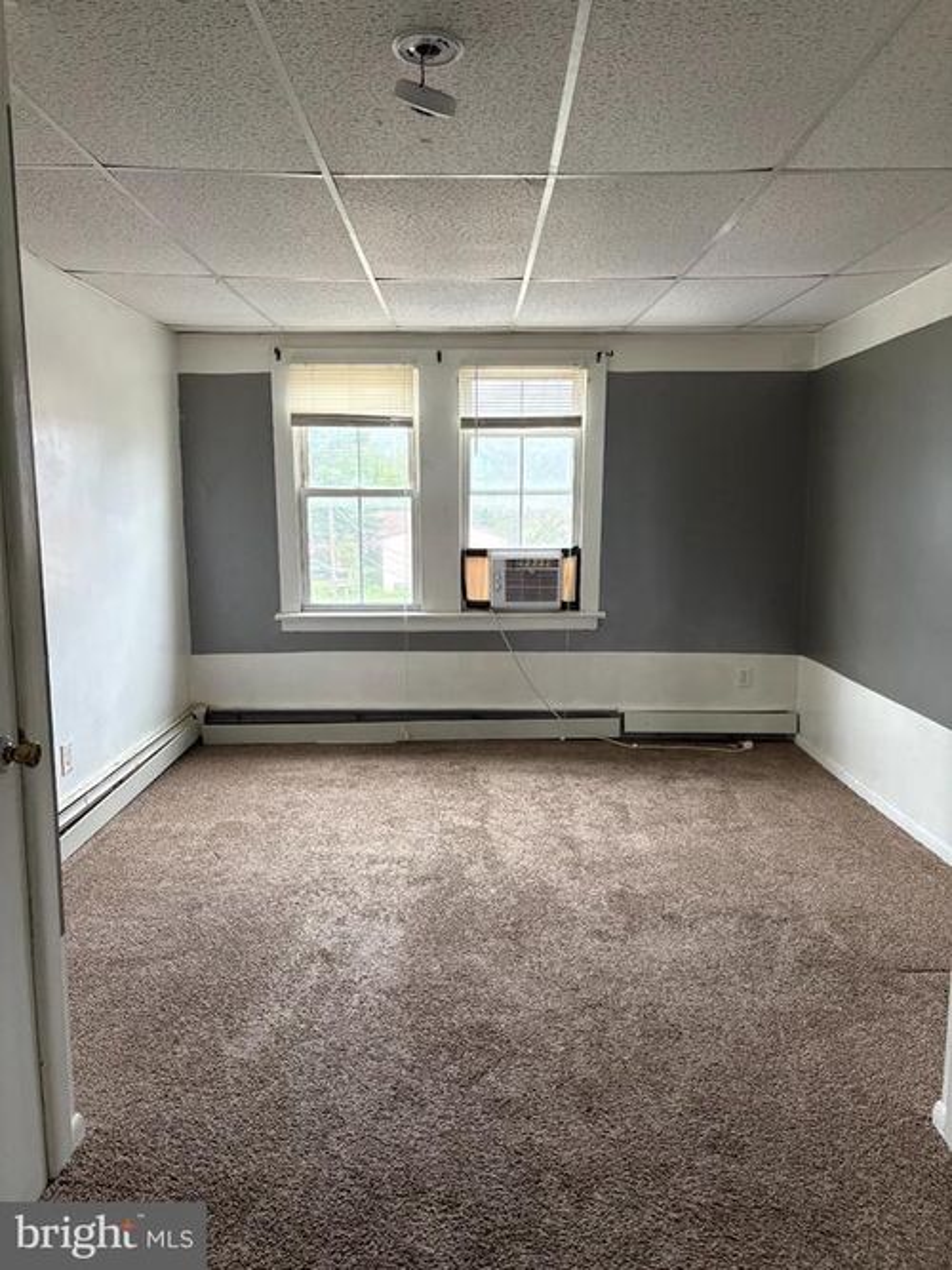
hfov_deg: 53.0
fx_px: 954
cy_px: 635
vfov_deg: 67.3
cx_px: 476
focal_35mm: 26
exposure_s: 1/60
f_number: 1.6
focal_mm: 5.96
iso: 200
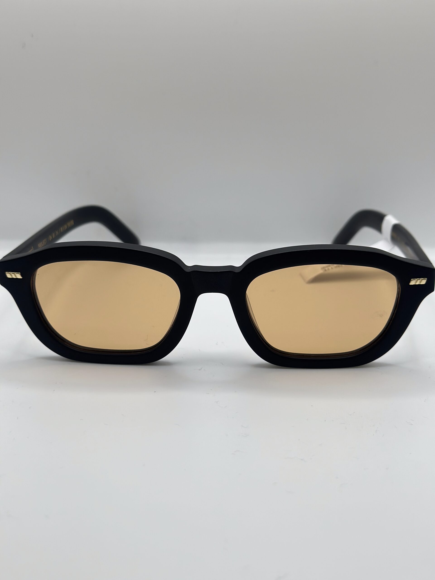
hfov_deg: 30.3
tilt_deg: -36.3
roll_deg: -0.5
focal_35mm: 48
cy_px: 290
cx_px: 218
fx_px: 804
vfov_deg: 39.7
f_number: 1.78
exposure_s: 1/816
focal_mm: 6.86
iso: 80
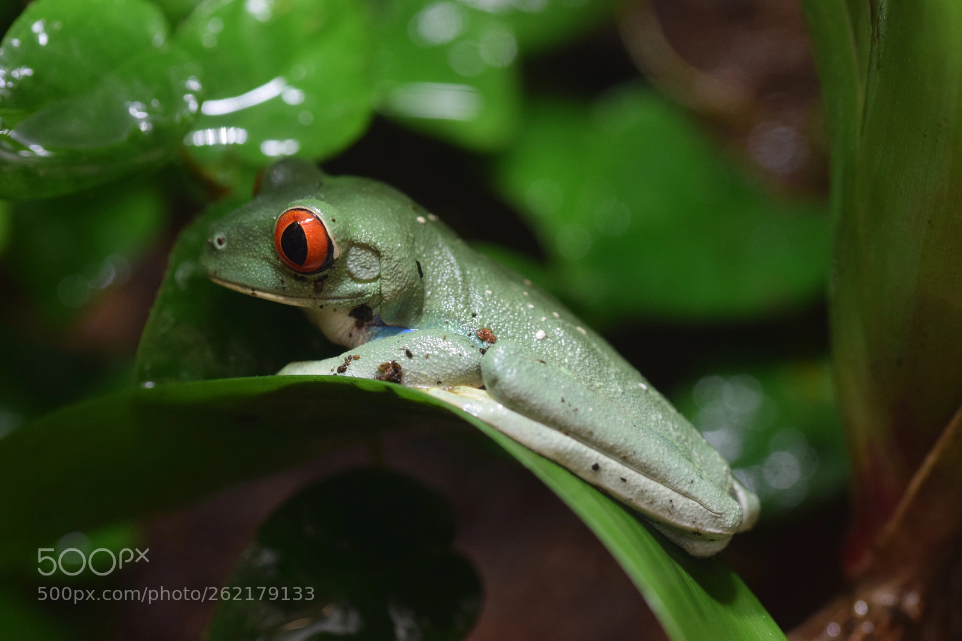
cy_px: 320
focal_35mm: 158
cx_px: 481
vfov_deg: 8.7
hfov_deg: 13.0
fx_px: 4208
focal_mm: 105
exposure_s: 1/30
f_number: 6.3
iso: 800
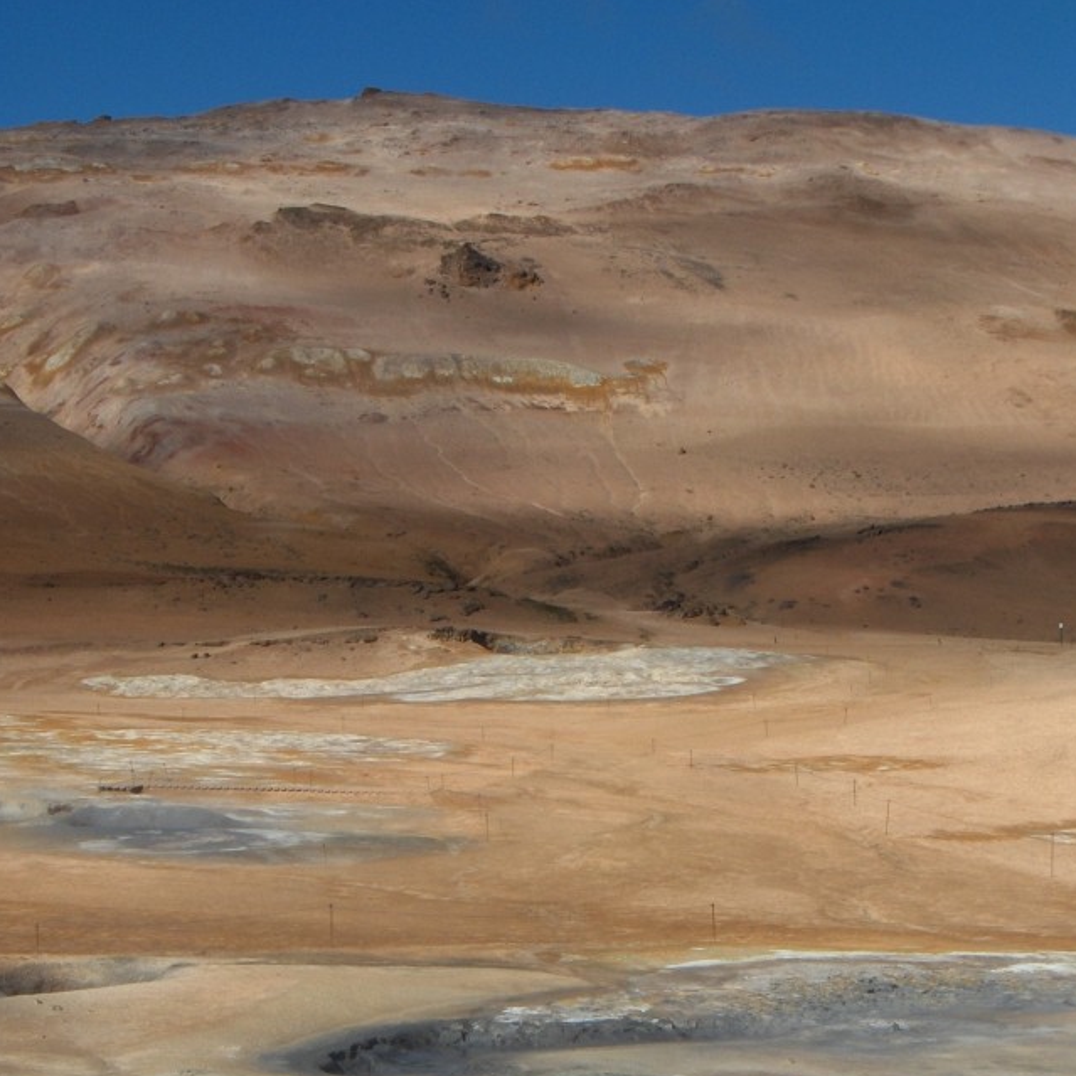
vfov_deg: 21.9
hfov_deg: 22.2
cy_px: 857
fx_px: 2743
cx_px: 642
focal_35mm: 78
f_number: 5.4
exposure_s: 1/909
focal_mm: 11.4
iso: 100
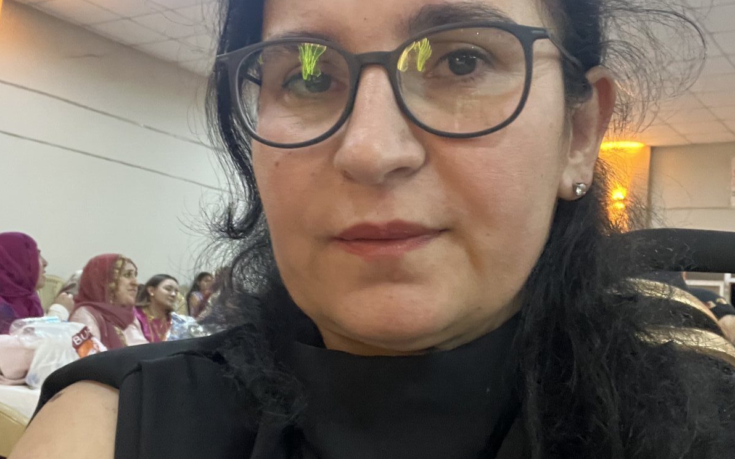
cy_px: 265
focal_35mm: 32
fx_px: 641
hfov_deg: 59.7
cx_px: 368
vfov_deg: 39.3
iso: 800
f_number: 2.2
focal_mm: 2.71
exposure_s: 1/25
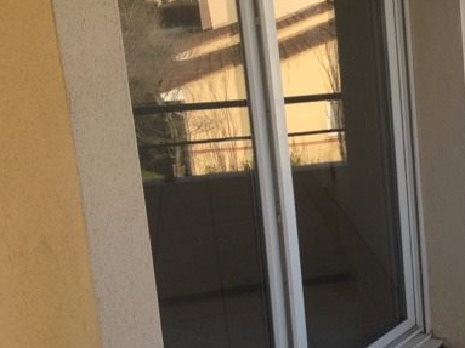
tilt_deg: -13.3
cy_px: 153
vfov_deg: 21.3
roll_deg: +2.8
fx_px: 927
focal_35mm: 69
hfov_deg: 26.5
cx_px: 473
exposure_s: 1/324
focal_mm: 4.12
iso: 50
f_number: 2.4
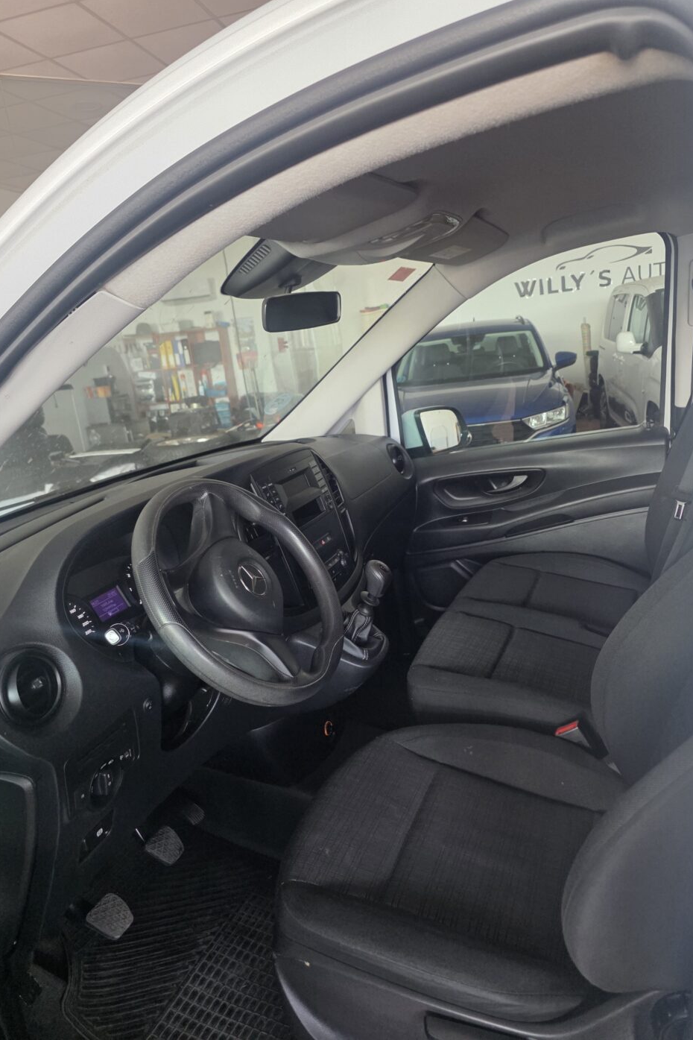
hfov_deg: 53.1
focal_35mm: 24
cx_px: 371
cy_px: 519
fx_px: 693
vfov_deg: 73.7
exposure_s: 1/100
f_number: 1.7
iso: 400
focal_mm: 6.3
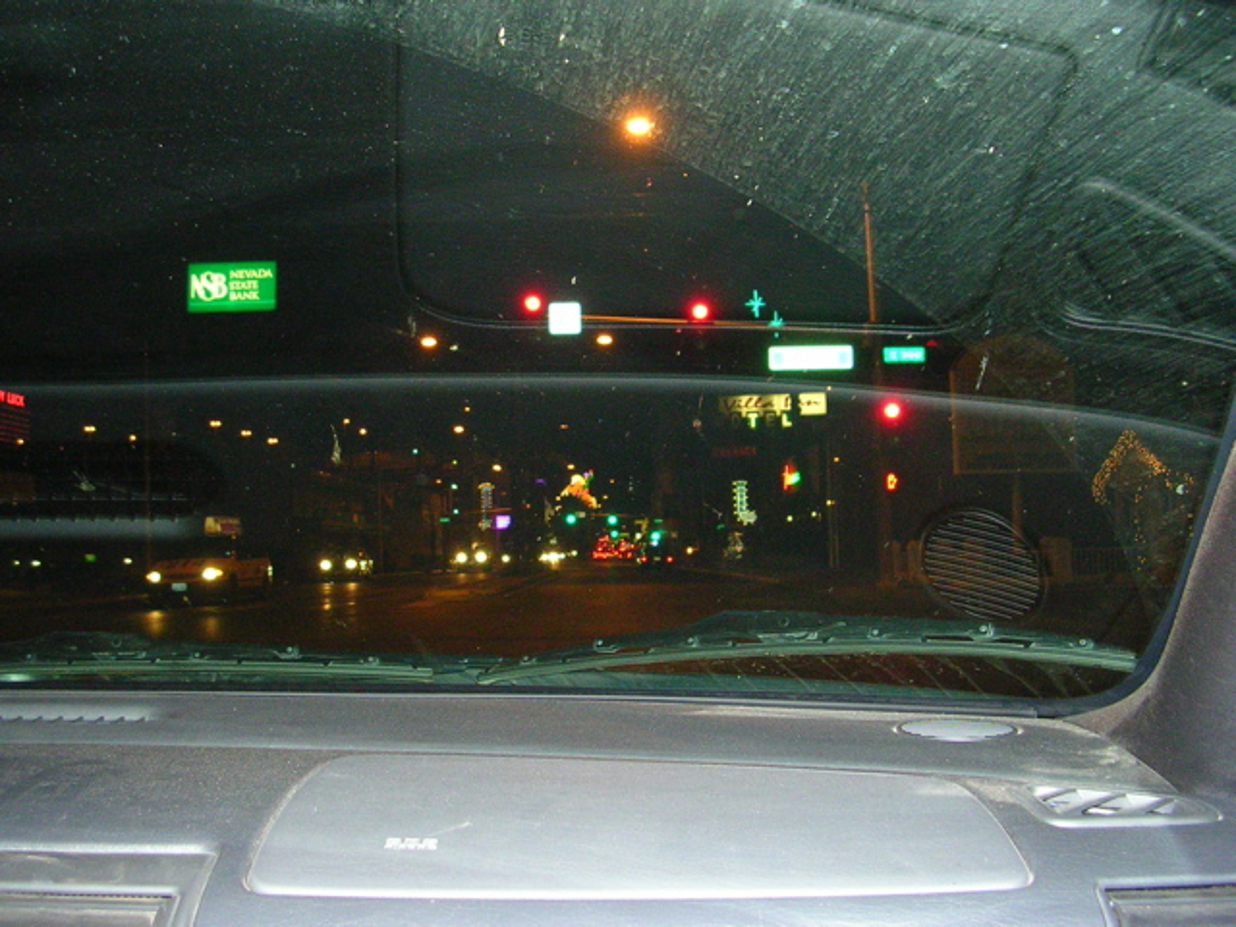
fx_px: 1357
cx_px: 618
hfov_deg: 49.0
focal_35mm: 38
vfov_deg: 37.7
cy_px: 464
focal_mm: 5.8
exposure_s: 1/60.1
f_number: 2.8
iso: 200
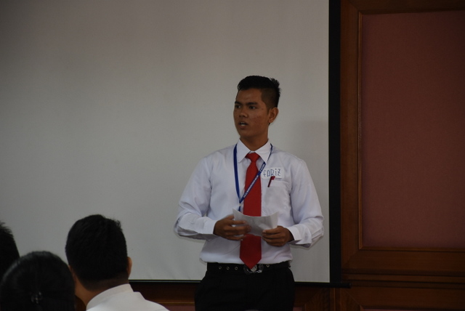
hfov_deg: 11.8
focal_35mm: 174
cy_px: 156
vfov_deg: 7.9
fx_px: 2249
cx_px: 232
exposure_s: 1/30
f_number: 5.6
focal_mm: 116
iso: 640
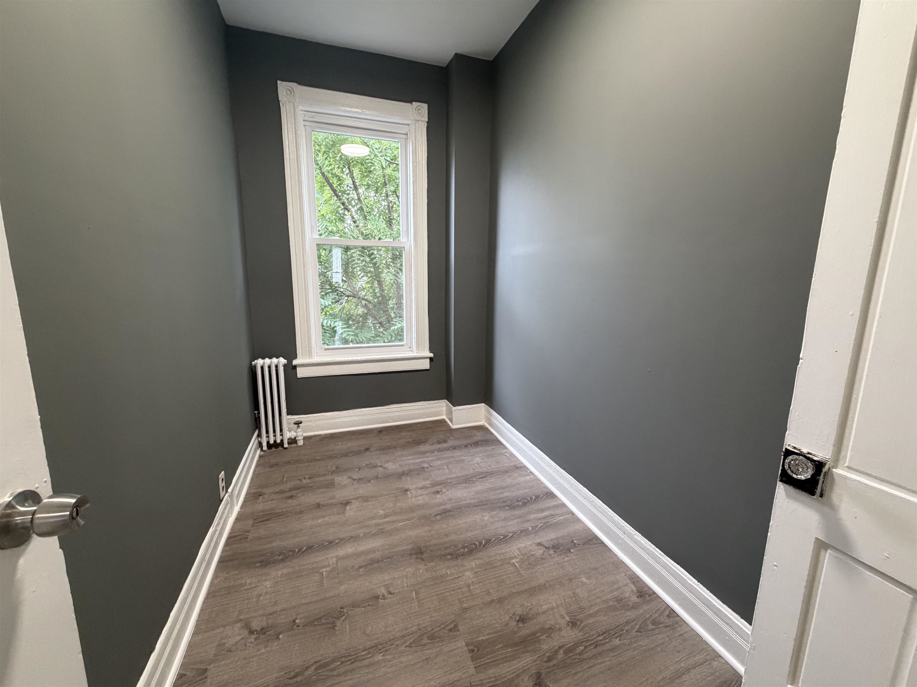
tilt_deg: -9.9
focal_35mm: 14
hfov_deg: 102.1
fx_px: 371
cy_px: 344
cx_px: 458
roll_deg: +0.2
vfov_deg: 85.7
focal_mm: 2.22
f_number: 2.2
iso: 400
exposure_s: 1/60
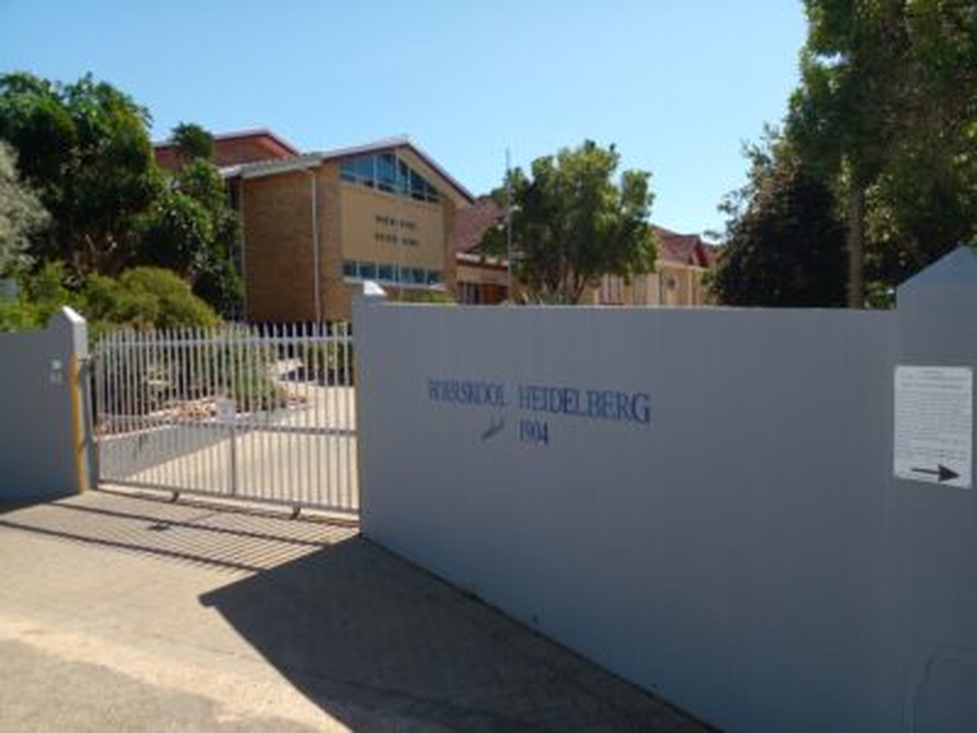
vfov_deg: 51.4
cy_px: 366
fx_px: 762
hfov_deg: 65.3
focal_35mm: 27
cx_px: 488
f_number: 1.9
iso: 50
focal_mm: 3.6
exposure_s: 1/976
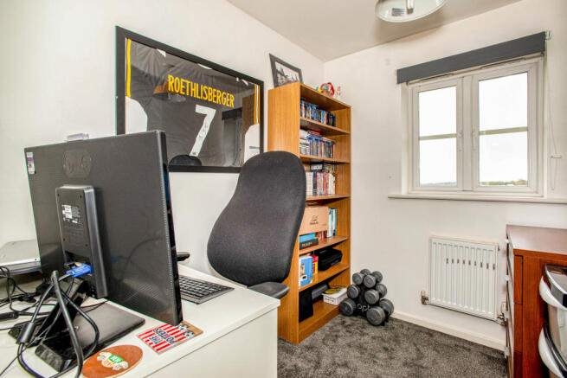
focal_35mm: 17
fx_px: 268
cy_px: 189
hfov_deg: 93.3
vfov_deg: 70.5
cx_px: 284
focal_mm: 17
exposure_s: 1/30
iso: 400
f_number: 8
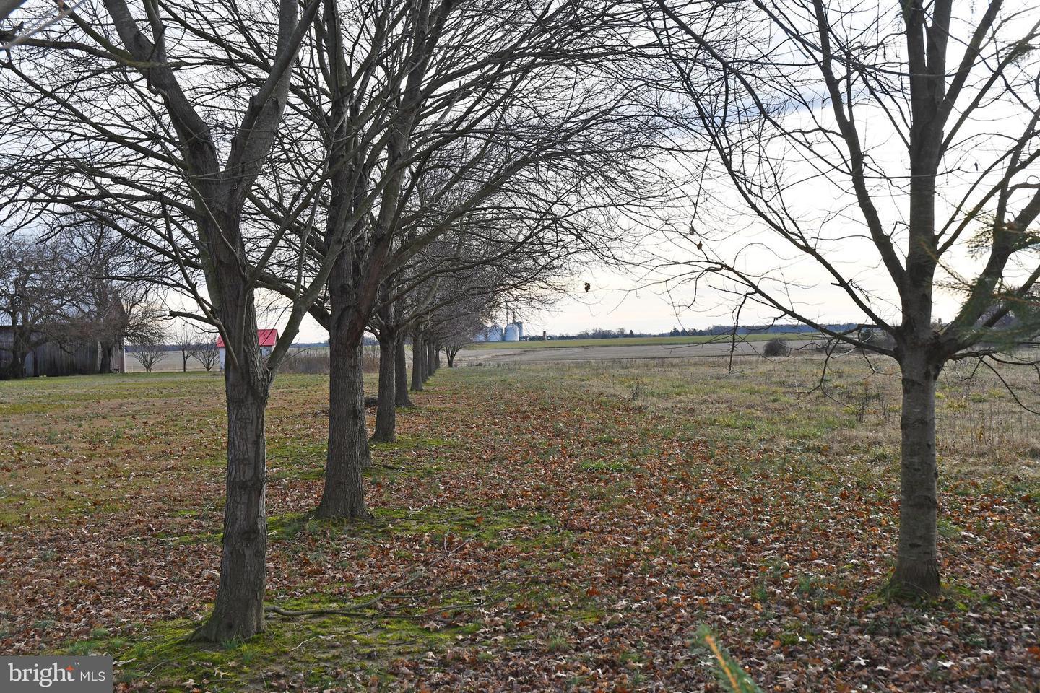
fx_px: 1155
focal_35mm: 40
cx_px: 520
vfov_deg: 33.4
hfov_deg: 48.5
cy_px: 346
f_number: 7.1
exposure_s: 1/250
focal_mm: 27
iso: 100
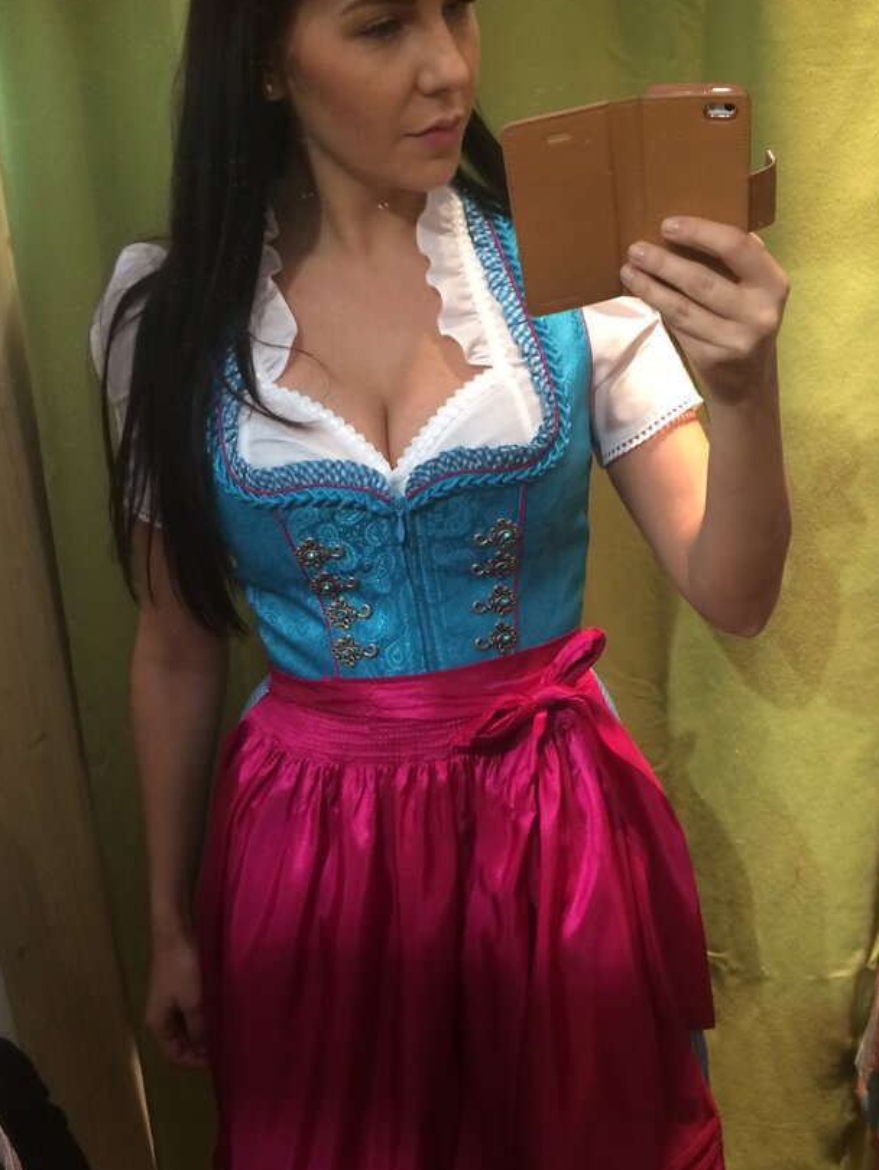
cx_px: 535
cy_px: 735
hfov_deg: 35.8
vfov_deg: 46.4
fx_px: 1354
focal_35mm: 40
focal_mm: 4.12
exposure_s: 1/30
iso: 125
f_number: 2.2
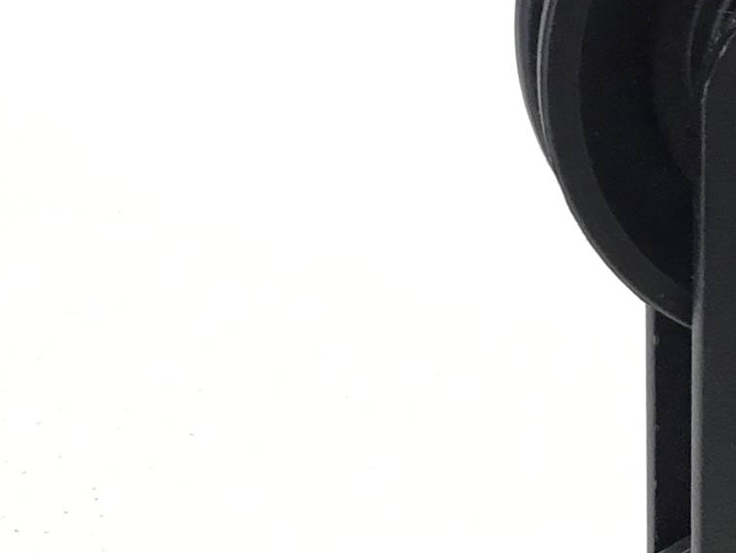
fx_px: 1893
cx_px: 876
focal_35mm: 89
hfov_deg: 20.6
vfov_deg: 16.6
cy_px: 387
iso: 40
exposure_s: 1/33
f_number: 2.4
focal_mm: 3.3
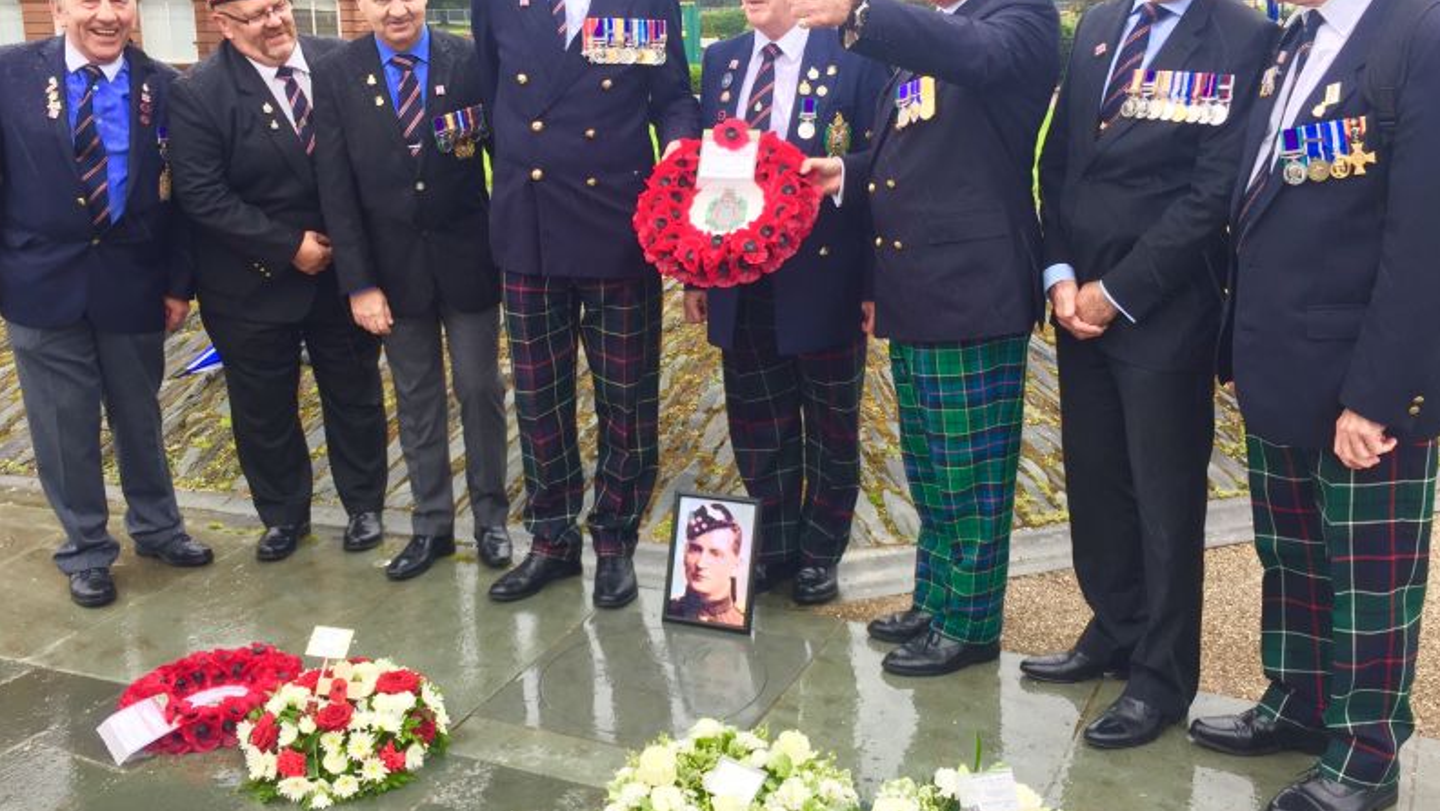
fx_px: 1222
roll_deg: +0.1
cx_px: 725
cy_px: 357
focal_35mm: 32
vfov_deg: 36.7
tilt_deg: -13.1
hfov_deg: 61.0
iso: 32
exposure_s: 1/168
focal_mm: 4.15
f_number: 2.2
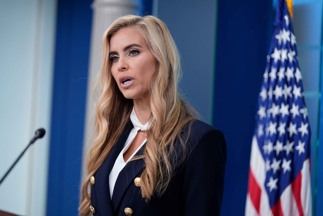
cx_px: 162
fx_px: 1077
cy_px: 108
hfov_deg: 17.1
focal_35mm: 120
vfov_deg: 11.4
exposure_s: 1/800
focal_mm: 120
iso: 2000
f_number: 2.8
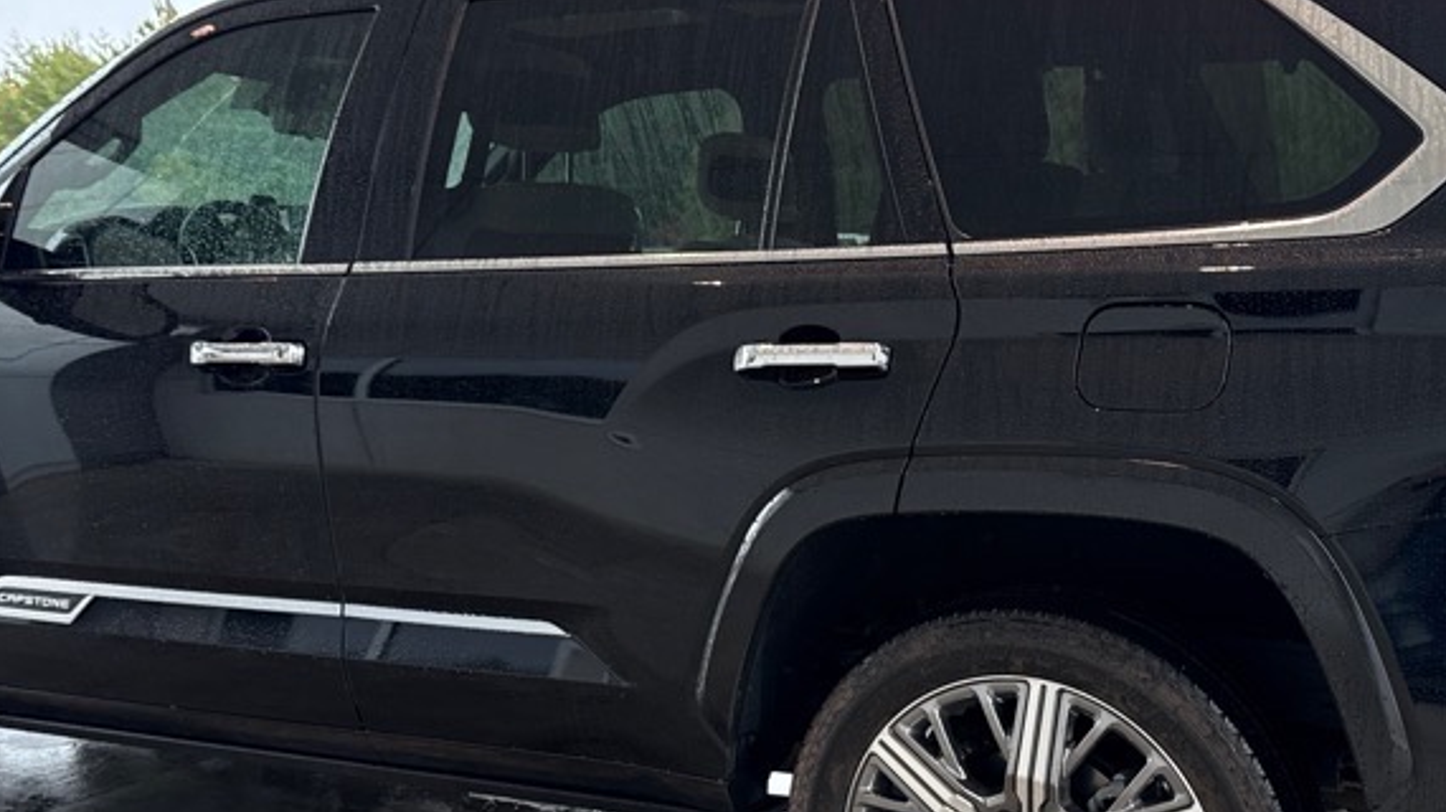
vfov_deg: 25.3
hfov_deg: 43.7
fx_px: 1801
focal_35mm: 47
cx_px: 759
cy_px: 518
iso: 200
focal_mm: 6.76
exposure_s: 1/170
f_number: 1.78
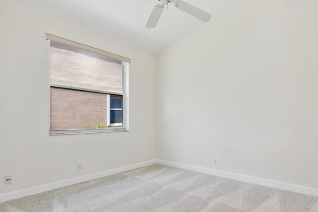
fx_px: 177
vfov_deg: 61.5
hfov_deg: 81.7
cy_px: 124
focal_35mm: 20
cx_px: 207
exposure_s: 1/40
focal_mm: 14
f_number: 8
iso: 100
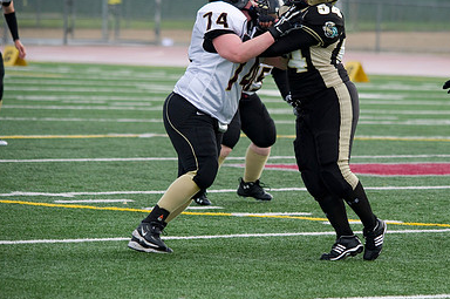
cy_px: 138
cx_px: 298
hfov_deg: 5.1
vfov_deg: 3.4
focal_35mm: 408
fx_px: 5093
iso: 1400
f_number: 5.6
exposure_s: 1/1000
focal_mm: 270
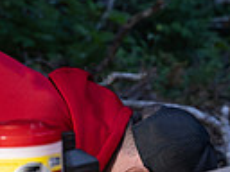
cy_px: 260
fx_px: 2897
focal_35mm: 436
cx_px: 144
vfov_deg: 3.4
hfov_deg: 4.5
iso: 10000
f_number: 2.8
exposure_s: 1/320
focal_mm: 70
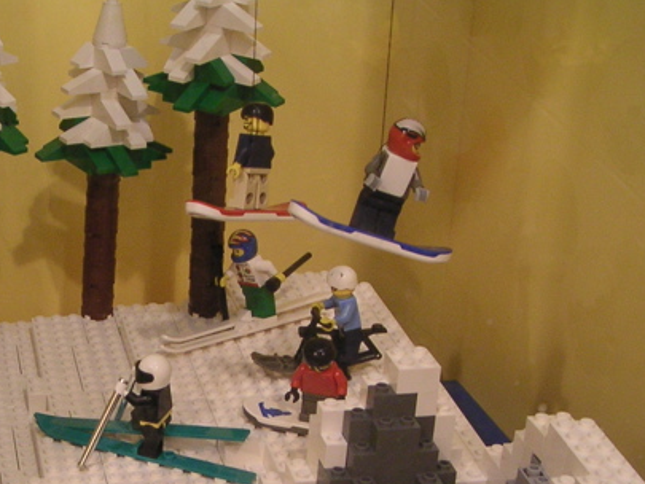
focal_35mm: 75
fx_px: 1398
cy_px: 462
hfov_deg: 25.4
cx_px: 102
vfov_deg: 19.2
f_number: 2.8
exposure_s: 1/45
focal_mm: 6
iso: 80
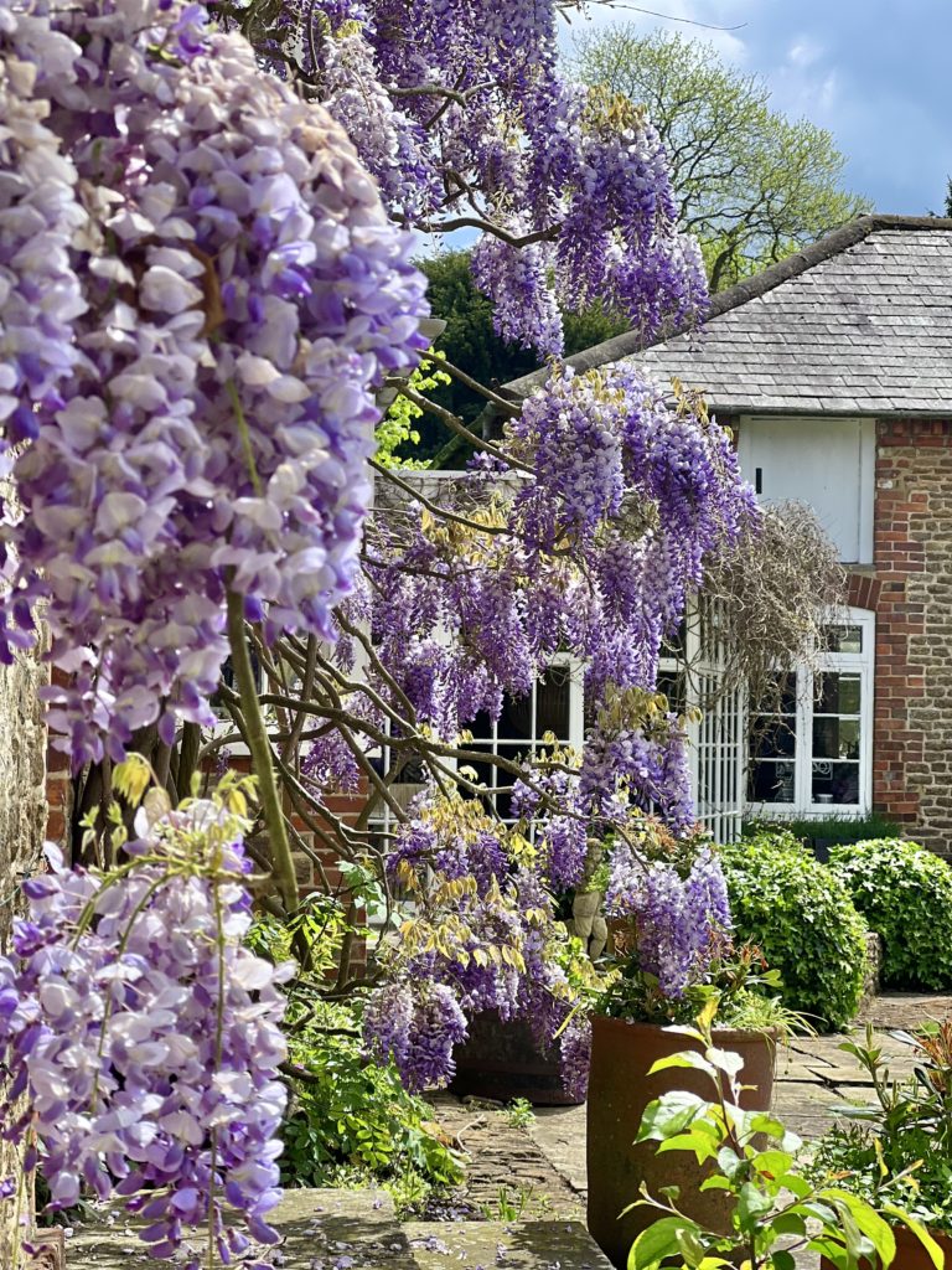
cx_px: 476
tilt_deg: +3.4
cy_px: 635
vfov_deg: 25.3
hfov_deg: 19.1
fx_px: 2824
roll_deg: -1.8
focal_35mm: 77
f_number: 2.8
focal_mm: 9
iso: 32
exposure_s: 1/536
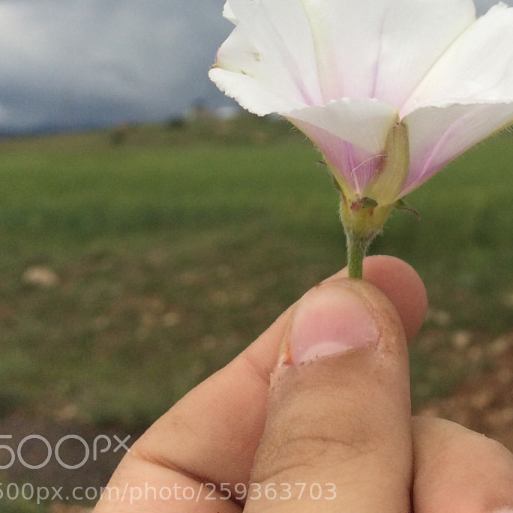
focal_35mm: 60
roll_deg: +0.0
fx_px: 1006
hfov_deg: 28.1
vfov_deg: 26.4
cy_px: -50
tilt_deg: +13.4
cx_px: 394
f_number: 2.2
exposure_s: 1/1282
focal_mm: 4.15
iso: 32
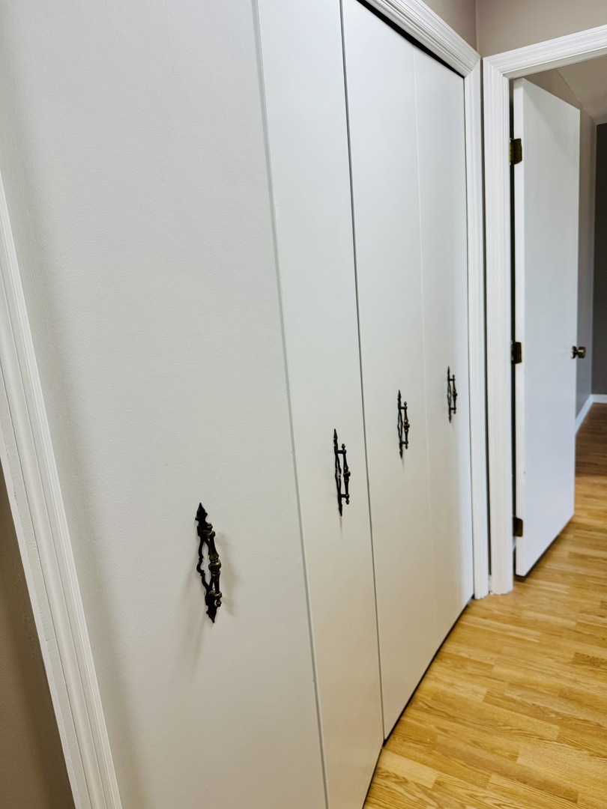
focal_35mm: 24
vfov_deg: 71.6
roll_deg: +5.7
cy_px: 404
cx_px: 304
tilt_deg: -11.8
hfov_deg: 56.8
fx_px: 561
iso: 125
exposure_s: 1/120
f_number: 1.78
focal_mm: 6.76
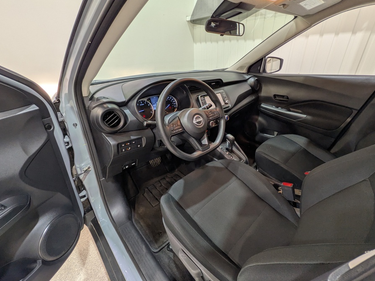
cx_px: 195
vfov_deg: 78.1
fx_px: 173
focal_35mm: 16
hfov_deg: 94.5
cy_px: 135
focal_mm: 1.83
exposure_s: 1/30
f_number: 2.2
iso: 46
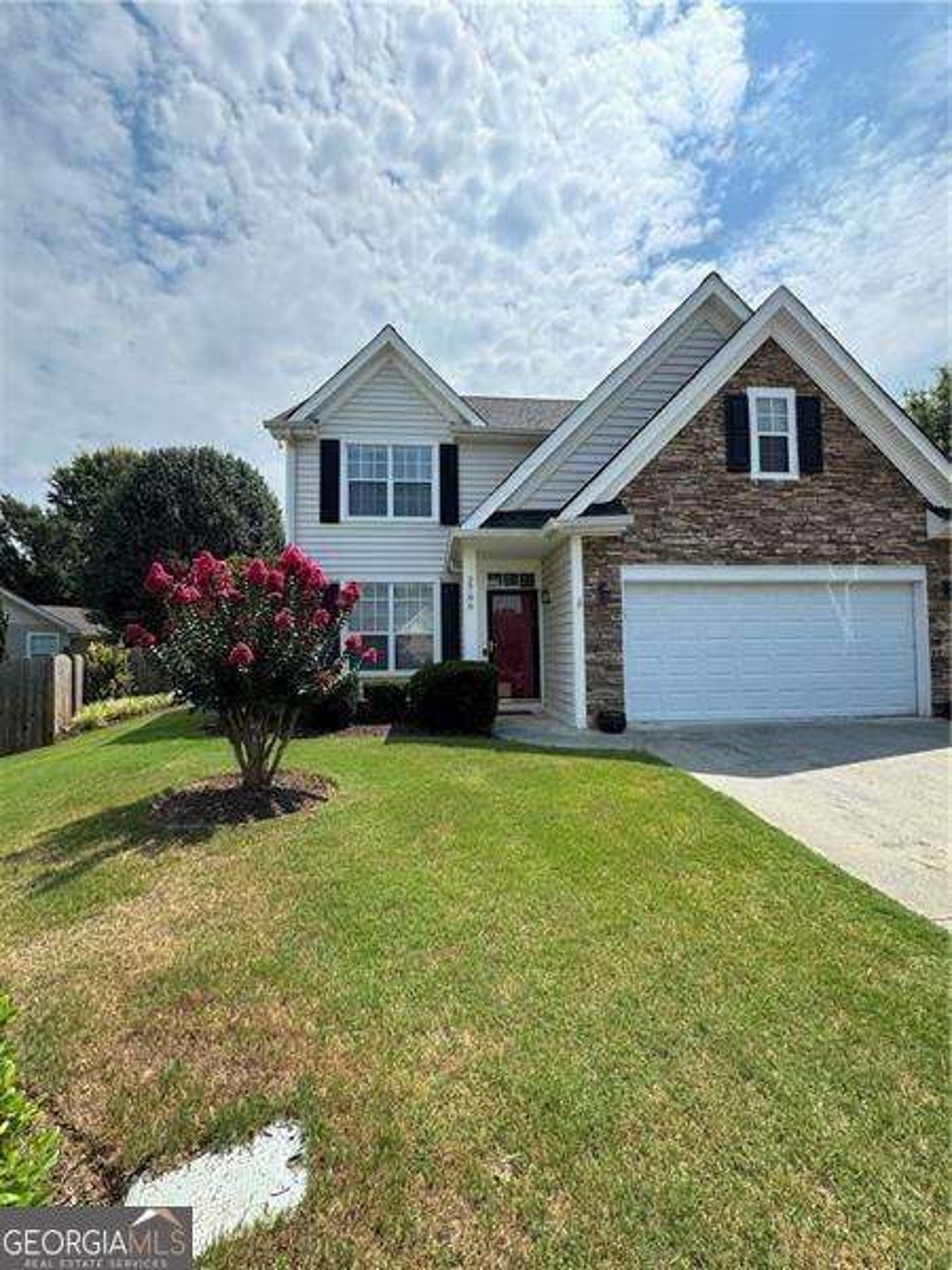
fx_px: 513
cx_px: 476
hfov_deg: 85.7
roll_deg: +0.6
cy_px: 635
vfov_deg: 102.1
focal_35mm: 14
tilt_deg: +2.5
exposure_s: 1/1110
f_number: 2.2
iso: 40
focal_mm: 2.22
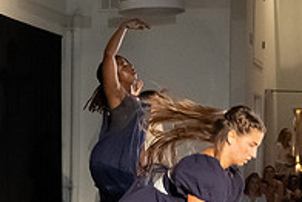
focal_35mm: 111
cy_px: 200
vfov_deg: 12.2
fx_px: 932
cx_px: 147
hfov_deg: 18.4
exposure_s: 1/400
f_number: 4
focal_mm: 28
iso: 6400
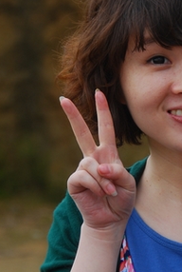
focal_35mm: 349
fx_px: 2634
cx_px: 195
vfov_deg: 5.9
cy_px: 96
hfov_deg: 4.0
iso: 100
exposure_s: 1/100
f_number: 7.1
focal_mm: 98
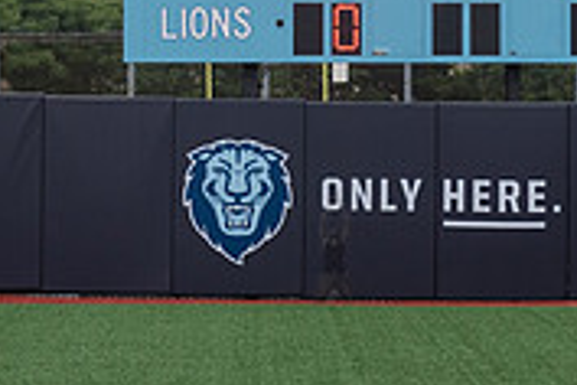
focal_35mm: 328
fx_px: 5257
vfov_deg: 4.2
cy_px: -70
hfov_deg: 6.3
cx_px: 333
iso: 800
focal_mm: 100
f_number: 3.5
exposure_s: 1/2000
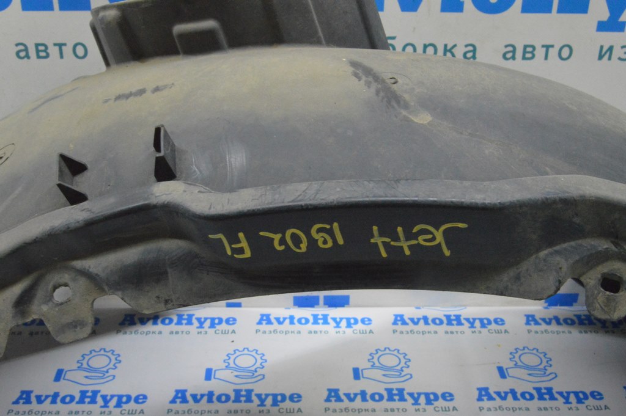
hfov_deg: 41.1
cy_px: 208
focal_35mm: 48
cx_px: 313
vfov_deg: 28.0
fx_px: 834
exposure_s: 1/20
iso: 6400
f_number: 20
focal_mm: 32
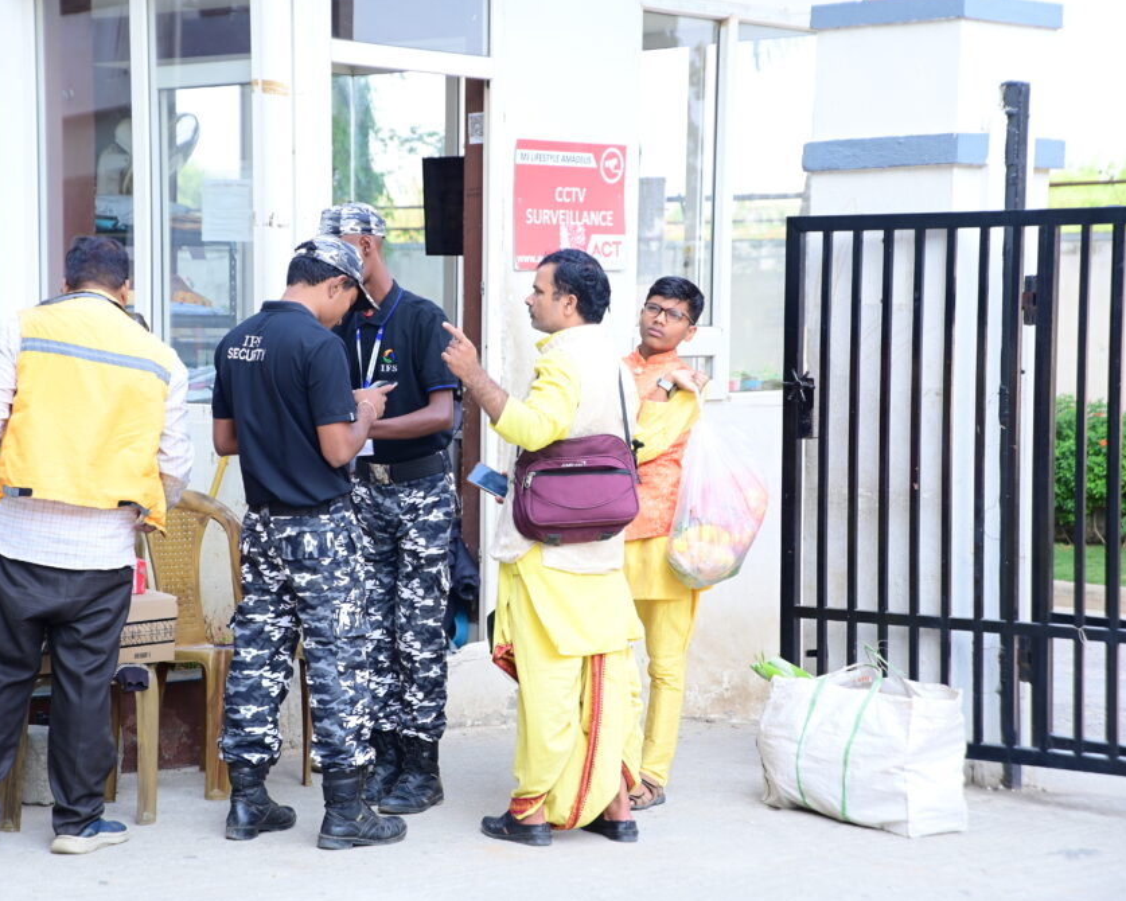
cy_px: 451
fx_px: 1319
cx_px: 463
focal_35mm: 40
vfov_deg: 37.7
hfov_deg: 46.0
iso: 250
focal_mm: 34.5
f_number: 5
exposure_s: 1/160
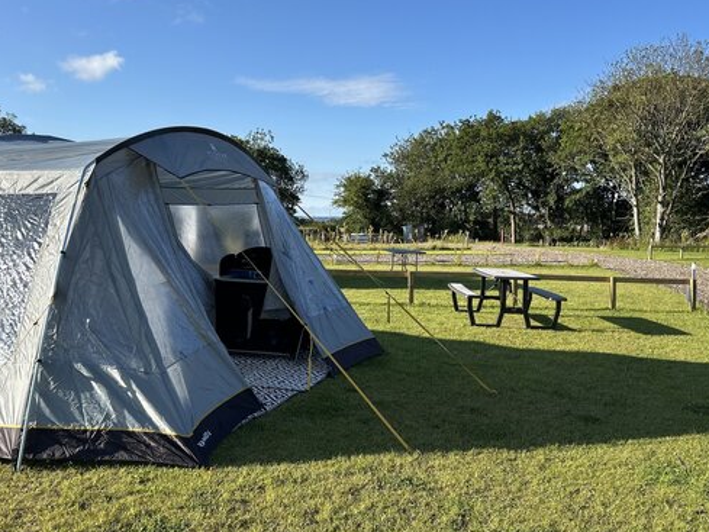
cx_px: 403
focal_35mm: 34
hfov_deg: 53.8
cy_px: 271
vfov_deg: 41.8
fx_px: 697
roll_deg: +0.7
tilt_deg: -4.2
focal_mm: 5.7
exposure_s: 1/2353
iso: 50
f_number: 1.5
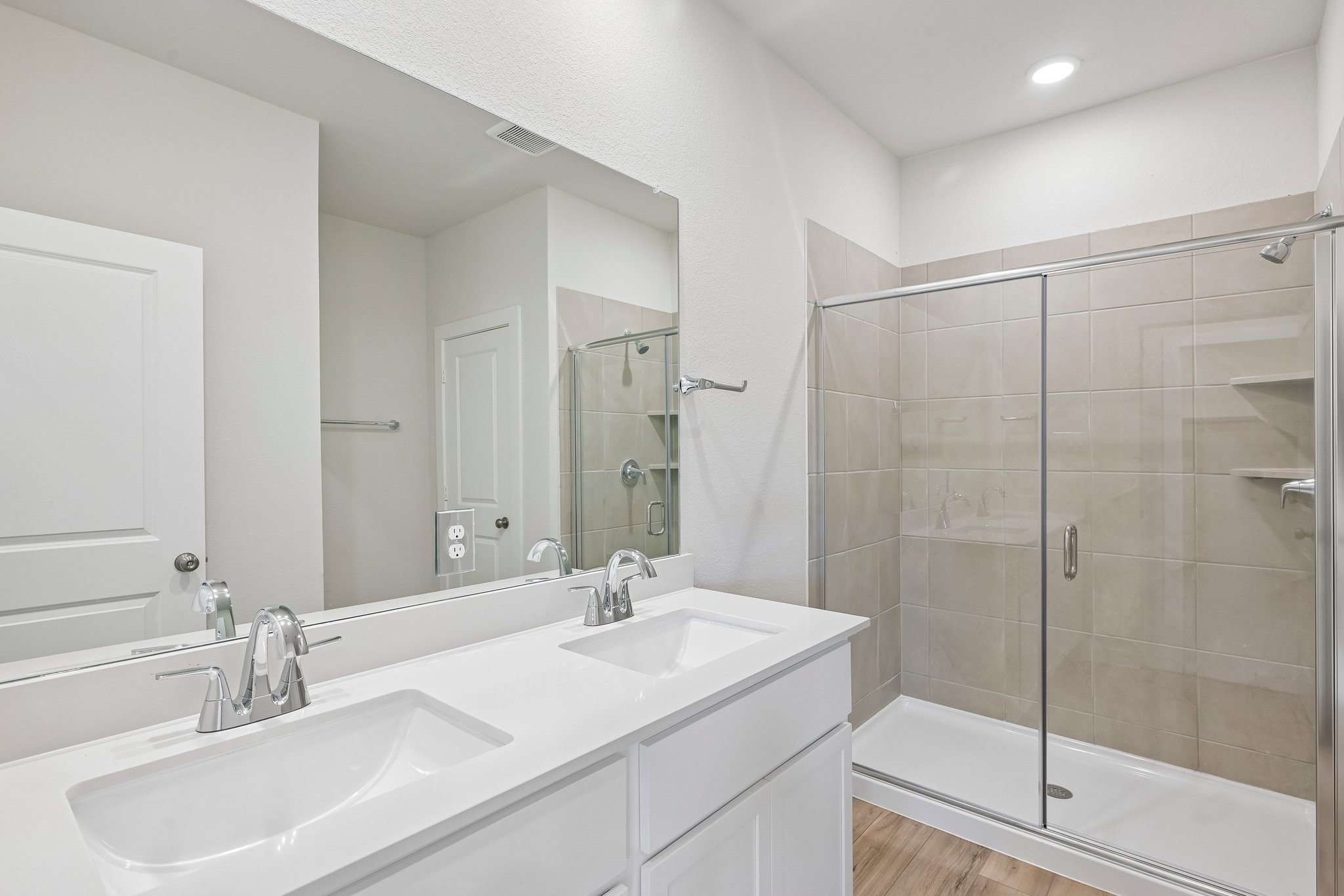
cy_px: 448
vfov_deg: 70.4
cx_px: 672
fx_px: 635
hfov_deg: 93.3
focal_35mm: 17
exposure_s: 1/13
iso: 400
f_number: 8
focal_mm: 17
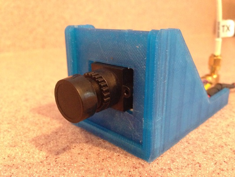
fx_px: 224
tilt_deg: -16.0
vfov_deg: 43.0
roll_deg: +0.2
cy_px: 88
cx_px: 118
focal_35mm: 33
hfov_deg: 55.3
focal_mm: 4.12
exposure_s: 1/15
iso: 500
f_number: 2.4
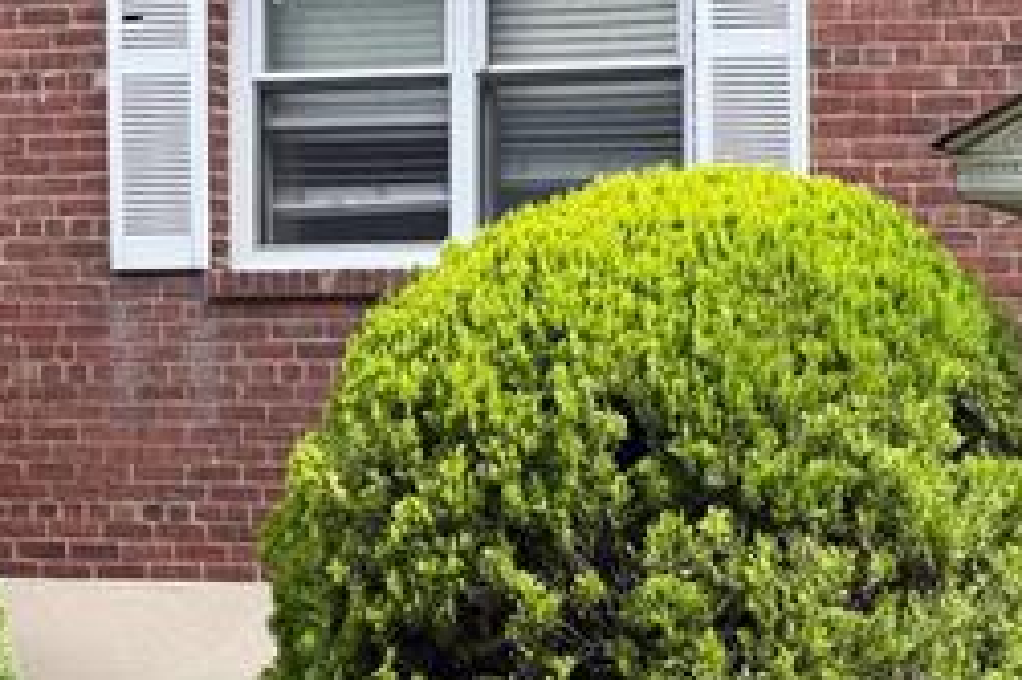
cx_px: 1478
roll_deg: -1.1
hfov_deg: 18.1
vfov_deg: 13.0
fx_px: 2894
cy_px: 823
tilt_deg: -5.5
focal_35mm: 102
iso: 80
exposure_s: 1/689
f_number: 1.78
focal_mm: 6.76
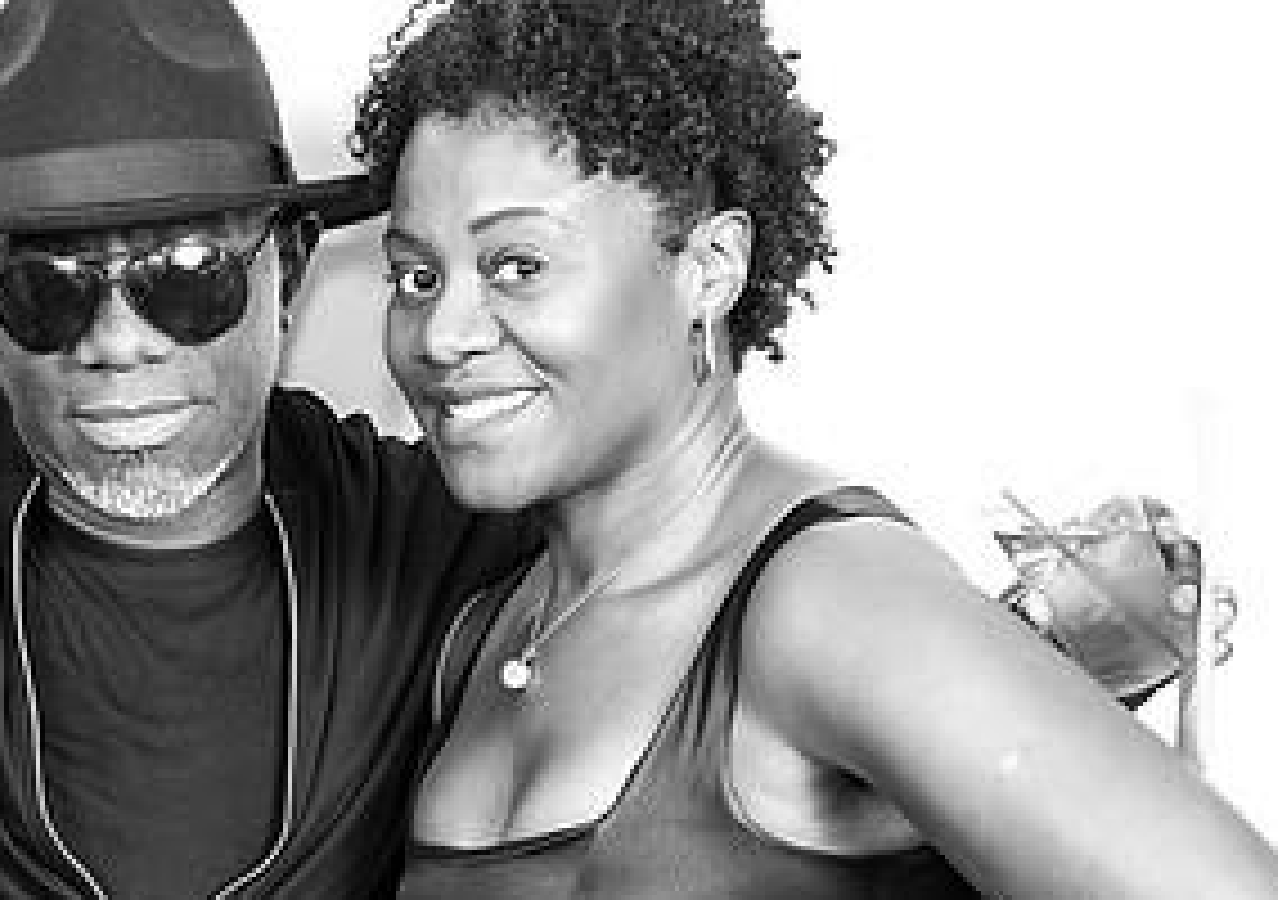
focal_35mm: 137
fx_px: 4949
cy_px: 678
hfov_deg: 14.5
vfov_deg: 10.4
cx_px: 93
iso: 500
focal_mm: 56
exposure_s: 1/200
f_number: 4
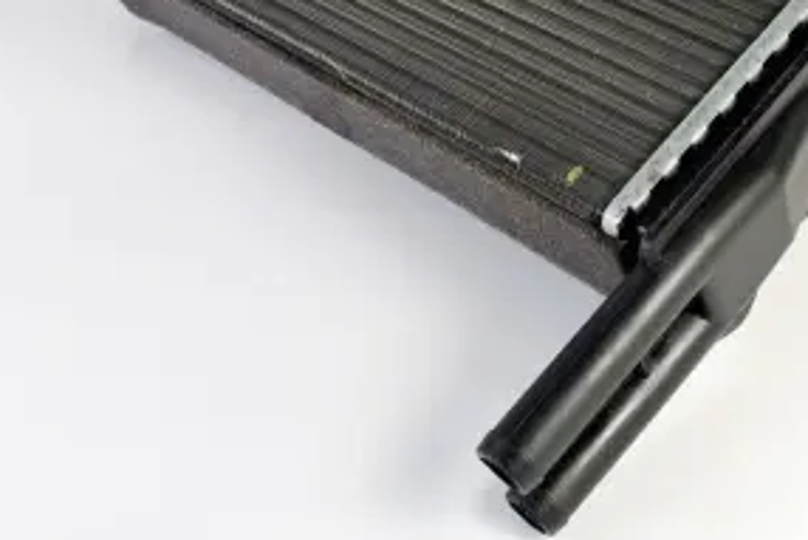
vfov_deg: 23.2
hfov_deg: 34.1
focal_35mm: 58
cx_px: 540
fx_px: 1302
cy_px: 133
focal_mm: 24
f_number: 11
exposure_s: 1/6
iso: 100
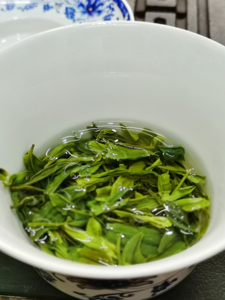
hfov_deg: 27.0
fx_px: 468
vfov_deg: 35.5
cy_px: 150
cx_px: 112
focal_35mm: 54
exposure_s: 1/100
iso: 250
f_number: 4
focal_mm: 5.58
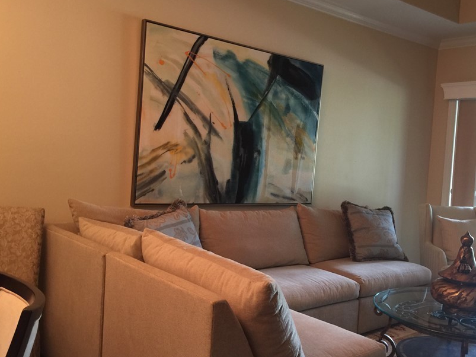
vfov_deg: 38.7
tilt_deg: -3.3
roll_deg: -4.4
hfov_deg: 49.8
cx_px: 286
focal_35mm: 37
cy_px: 183
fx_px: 509
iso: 64
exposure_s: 1/15
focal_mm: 4.15
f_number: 2.2
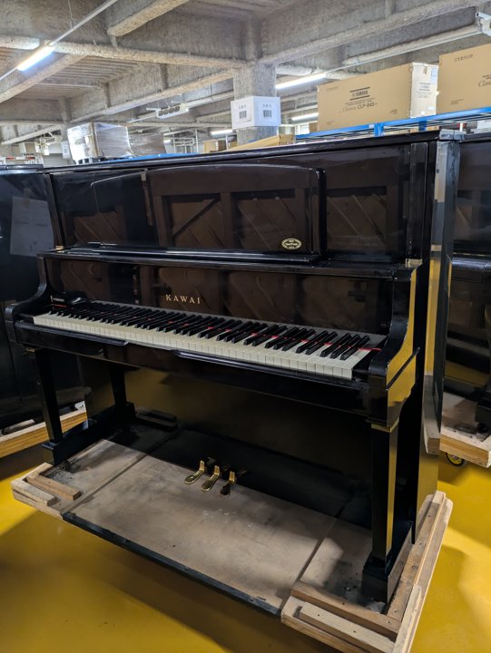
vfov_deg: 69.4
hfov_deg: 54.9
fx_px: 472
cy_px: 326
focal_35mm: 25
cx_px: 246
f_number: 1.89
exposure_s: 1/25
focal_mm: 5.43
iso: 209
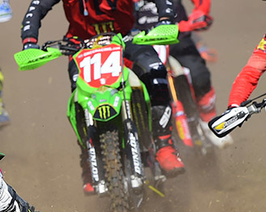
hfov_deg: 2.8
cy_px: 137
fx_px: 5419
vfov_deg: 2.2
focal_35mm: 689
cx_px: -53
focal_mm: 200
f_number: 4
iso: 200
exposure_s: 1/3000
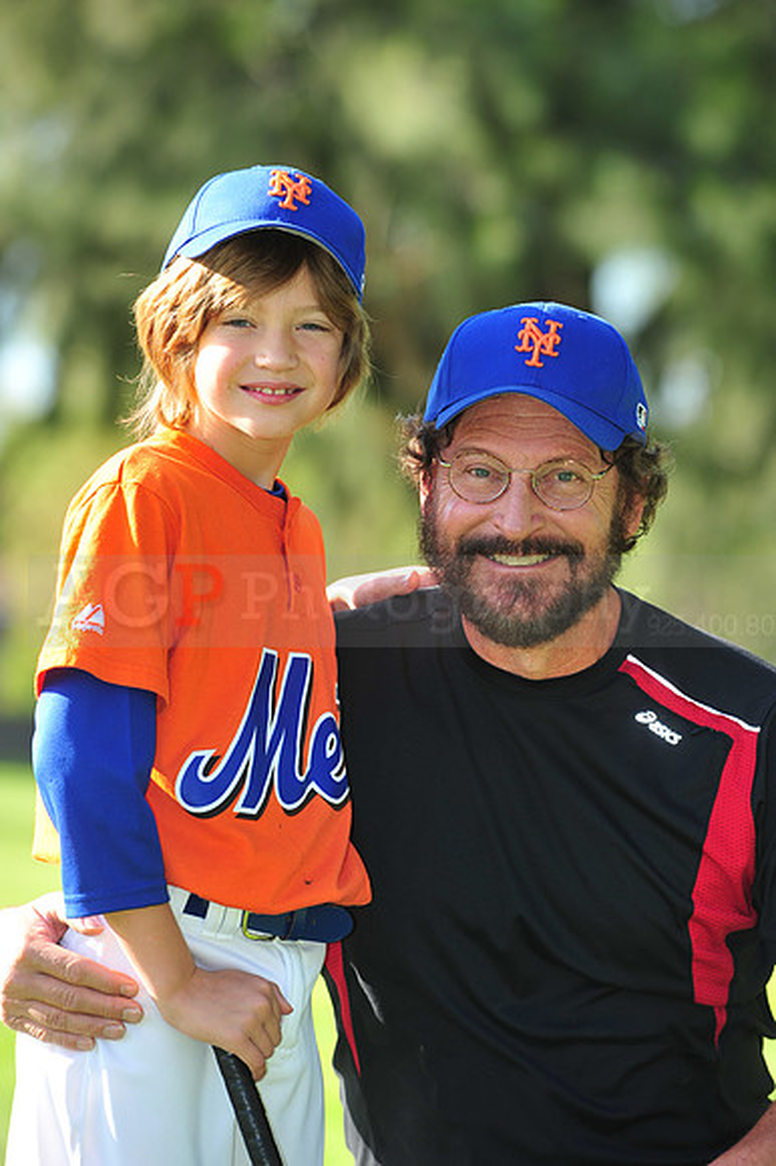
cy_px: 583
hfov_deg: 6.9
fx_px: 6474
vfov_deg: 10.3
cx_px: 388
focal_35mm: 200
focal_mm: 200
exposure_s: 1/250
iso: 200
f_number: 5.6
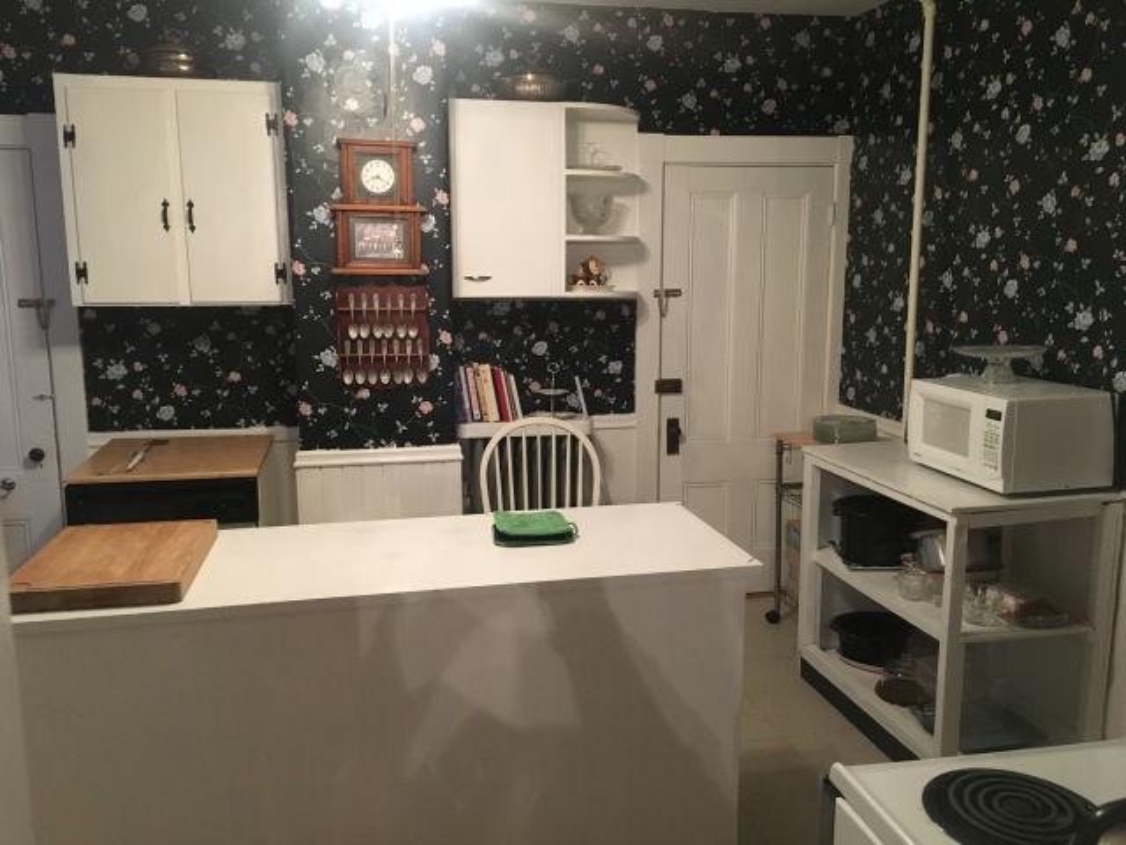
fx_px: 943
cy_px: 422
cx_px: 563
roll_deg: +0.6
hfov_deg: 61.7
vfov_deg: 48.2
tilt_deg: -9.5
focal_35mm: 29
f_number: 2.2
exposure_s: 1/15
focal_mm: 4.15
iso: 250
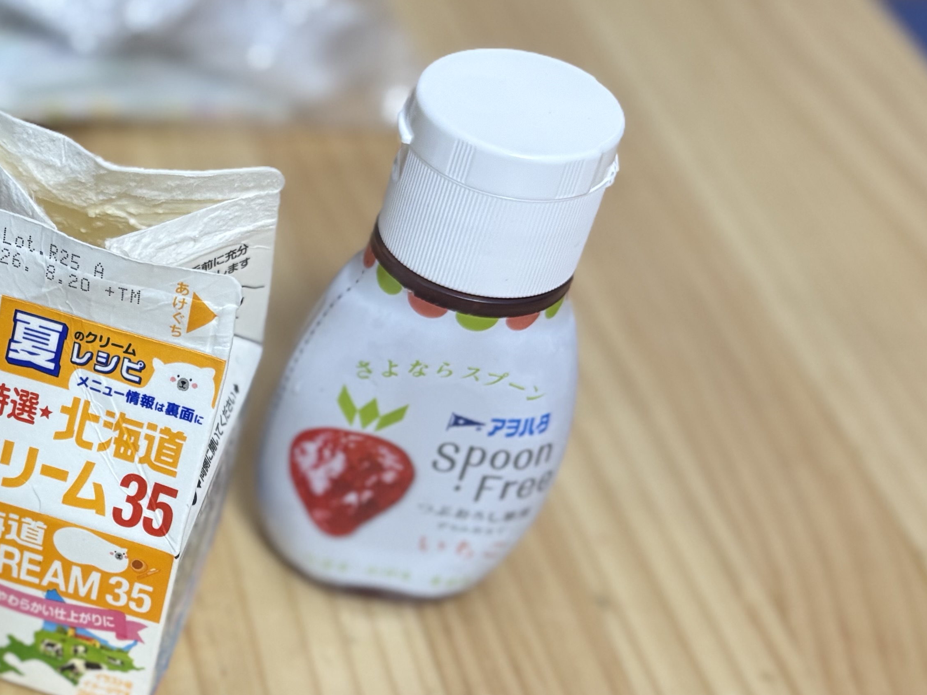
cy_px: 614
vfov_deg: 21.8
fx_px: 1768
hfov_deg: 26.9
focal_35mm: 66
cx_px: -96
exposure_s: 1/87
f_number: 1.6
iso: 125
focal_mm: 5.96
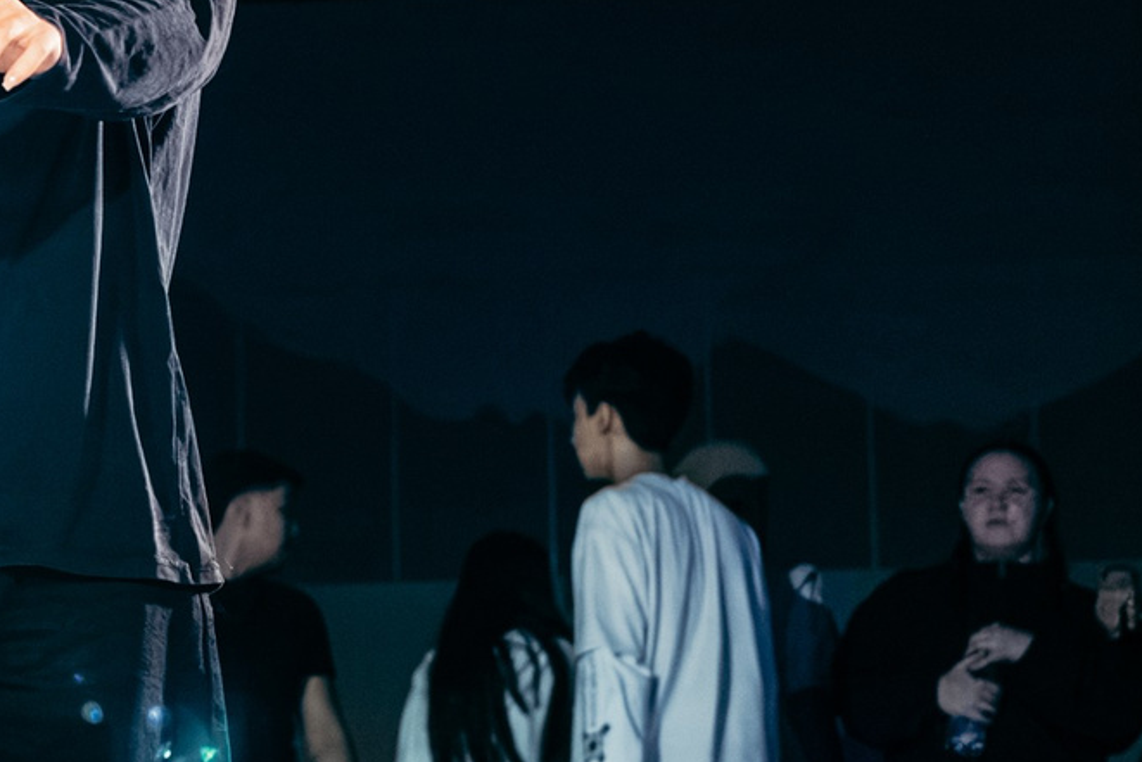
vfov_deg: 11.1
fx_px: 3902
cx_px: -78
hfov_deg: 16.2
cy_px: 531
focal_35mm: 123
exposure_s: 1/800
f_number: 2.8
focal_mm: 31
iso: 3200
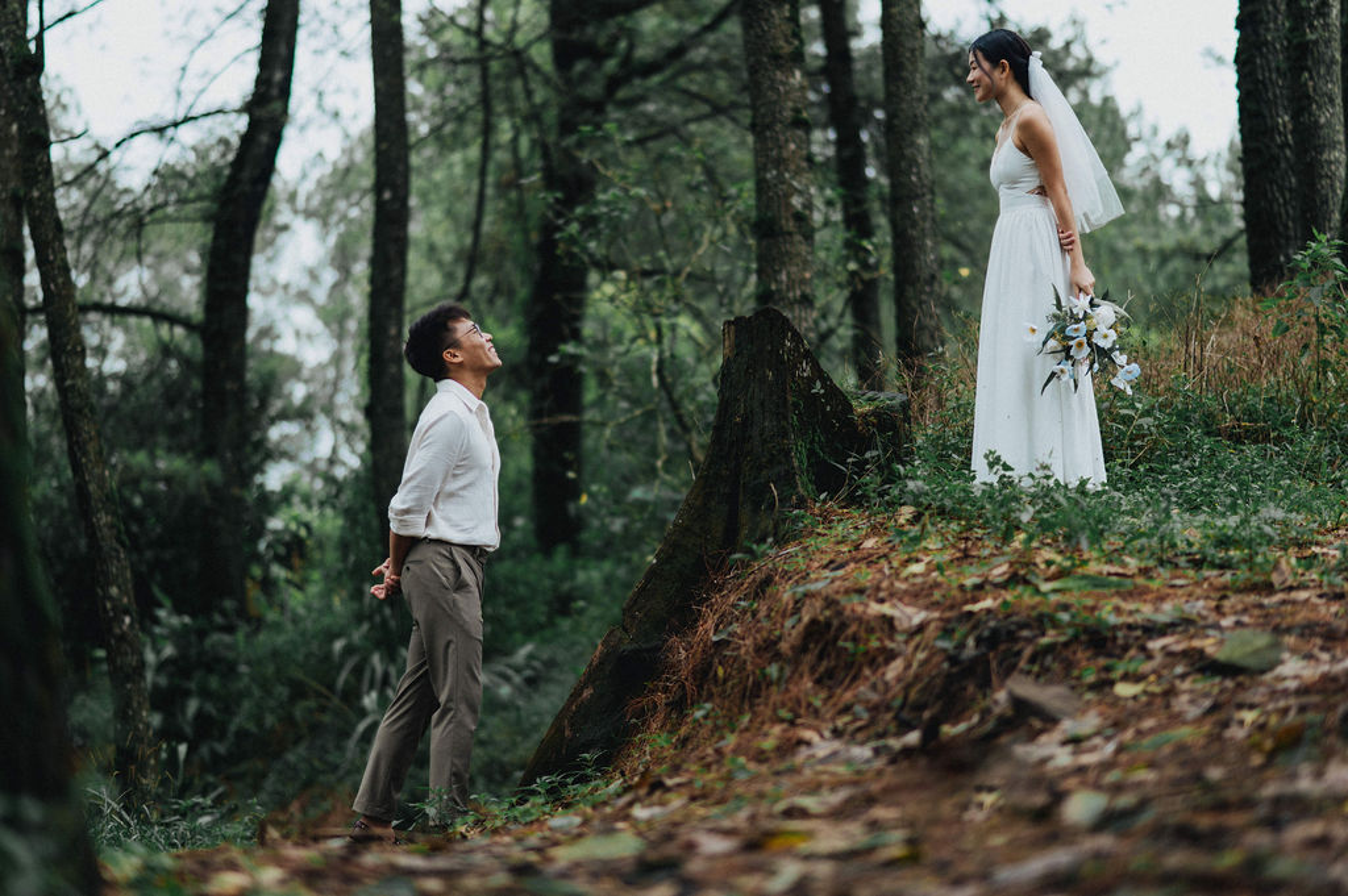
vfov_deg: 15.3
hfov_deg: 22.8
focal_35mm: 89
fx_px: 3336
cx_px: 641
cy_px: 426
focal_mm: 85
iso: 100
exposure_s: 1/800
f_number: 1.8
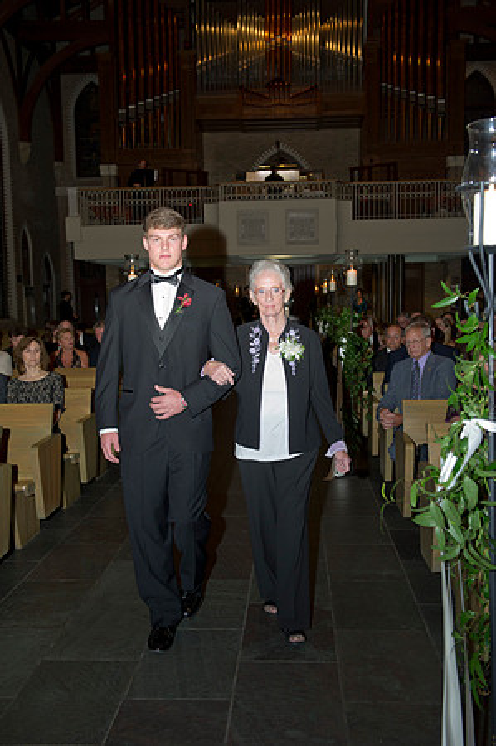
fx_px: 787
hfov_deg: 35.0
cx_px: 248
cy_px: 373
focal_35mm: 38
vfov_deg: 50.7
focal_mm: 38
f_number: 5
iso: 800
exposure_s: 1/60
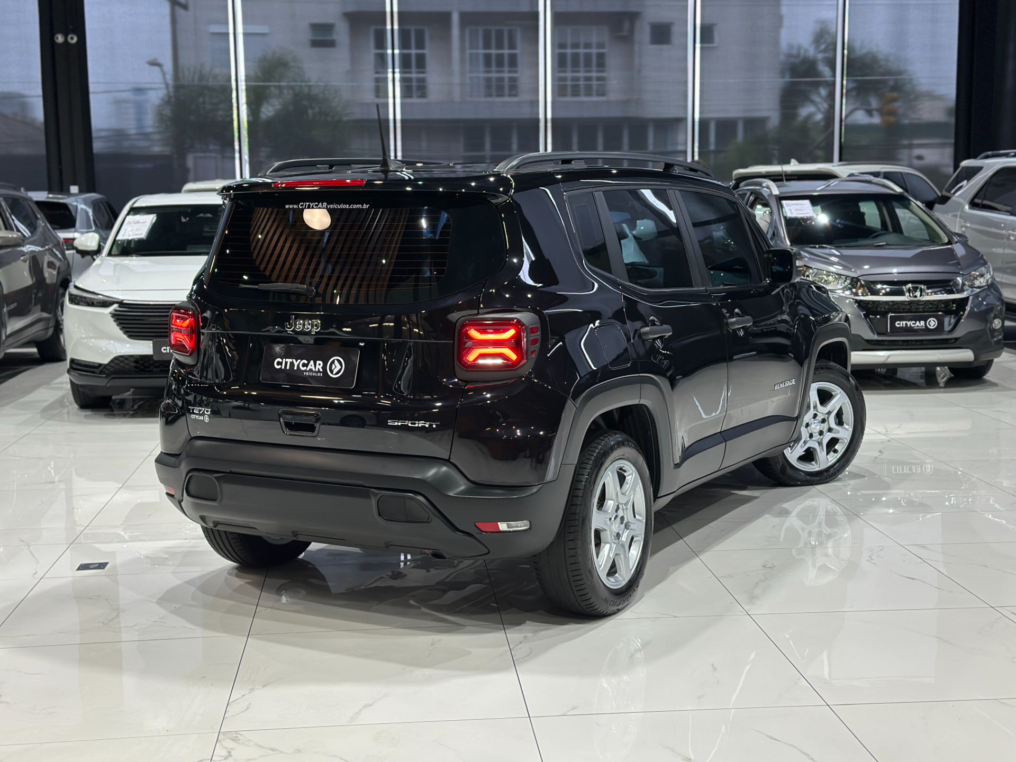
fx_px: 1409
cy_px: 381
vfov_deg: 30.3
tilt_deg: -8.2
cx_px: 508
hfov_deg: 39.7
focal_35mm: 48
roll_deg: +0.5
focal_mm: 6.86
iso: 125
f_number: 1.78
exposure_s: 1/60
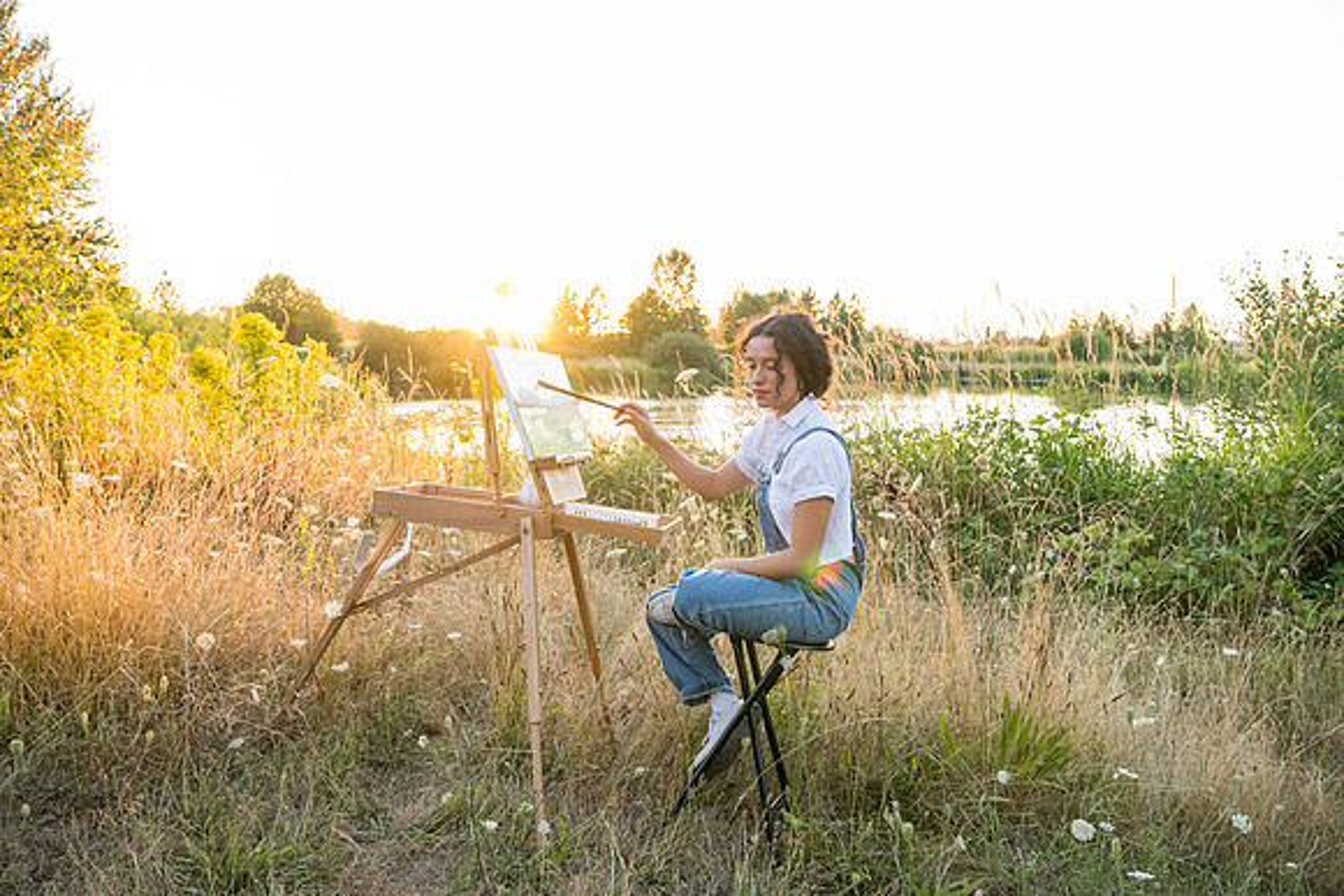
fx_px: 1270
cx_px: 672
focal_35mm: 34
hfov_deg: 55.8
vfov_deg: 38.9
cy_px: 448
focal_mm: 34
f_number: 5
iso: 2500
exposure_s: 1/400
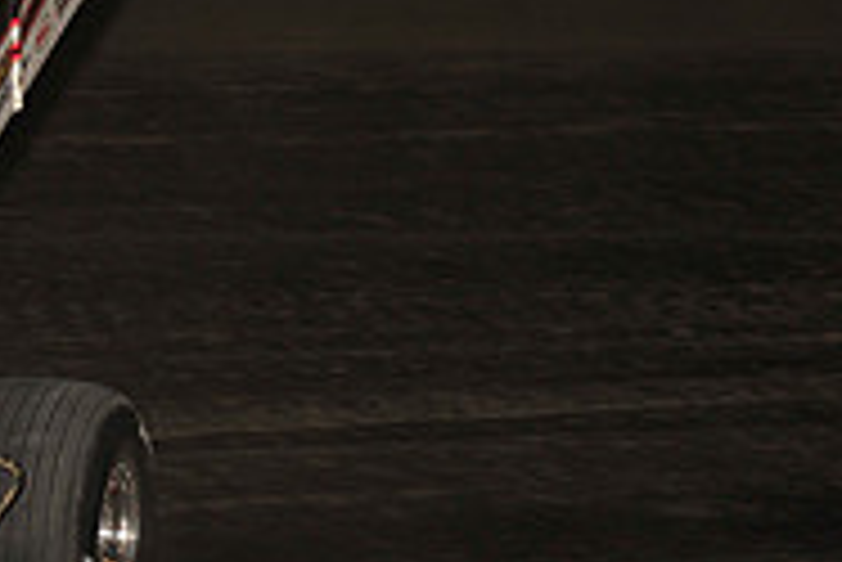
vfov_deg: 4.2
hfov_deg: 6.3
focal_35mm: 325
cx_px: -428
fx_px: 7607
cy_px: 67
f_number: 6.3
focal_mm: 105
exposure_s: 1/320
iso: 640
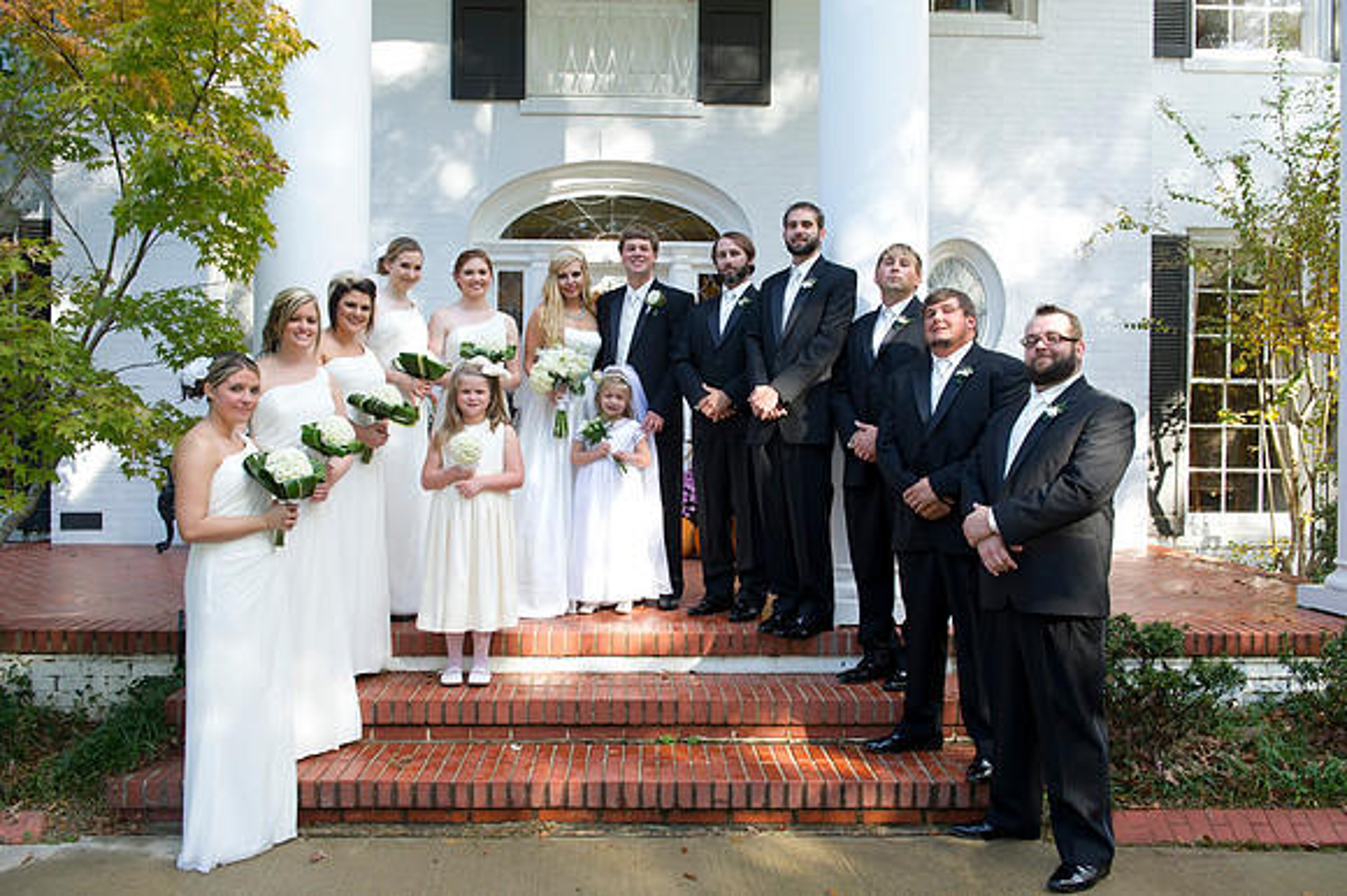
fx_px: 1084
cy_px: 448
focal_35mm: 29
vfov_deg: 44.9
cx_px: 674
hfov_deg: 63.7
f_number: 5.6
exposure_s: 1/160
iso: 400
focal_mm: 29
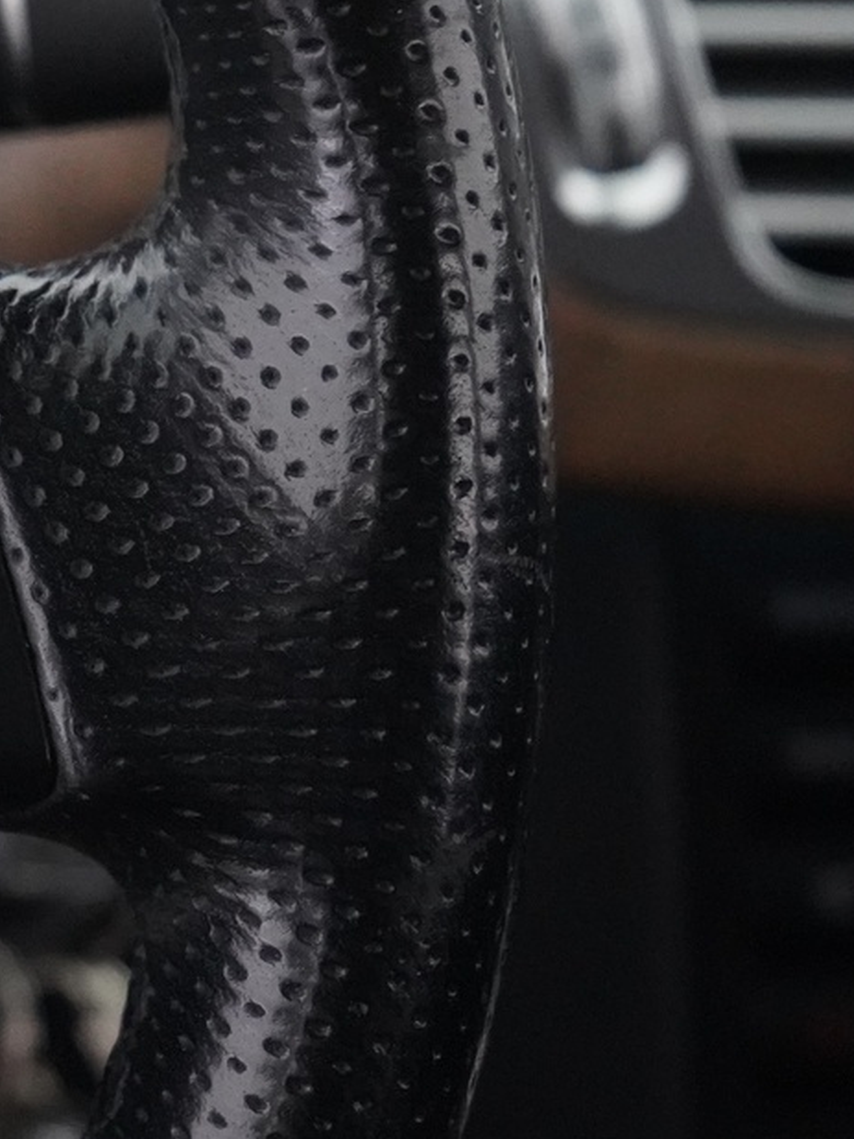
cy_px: 547
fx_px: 5563
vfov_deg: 11.7
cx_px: -280
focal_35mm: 169
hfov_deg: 8.6
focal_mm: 67
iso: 12800
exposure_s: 1/60
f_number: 5.6
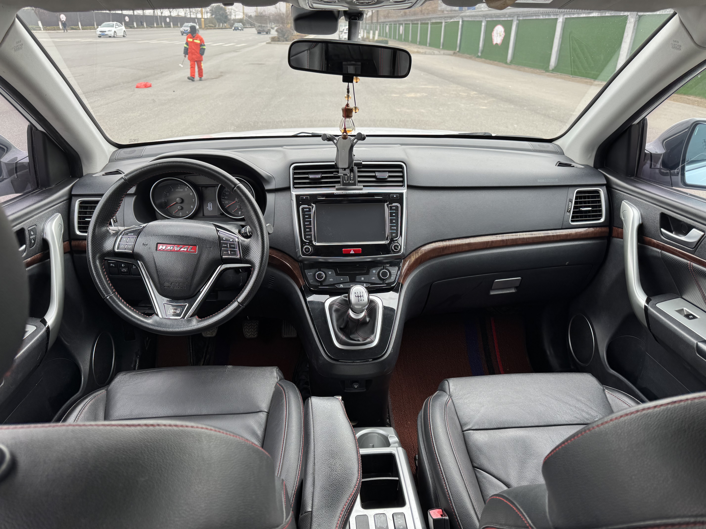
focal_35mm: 24
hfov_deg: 71.6
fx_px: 489
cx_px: 353
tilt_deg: -22.8
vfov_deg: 56.8
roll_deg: -1.0
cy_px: 264
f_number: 1.78
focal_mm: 6.76
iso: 64
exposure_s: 1/233
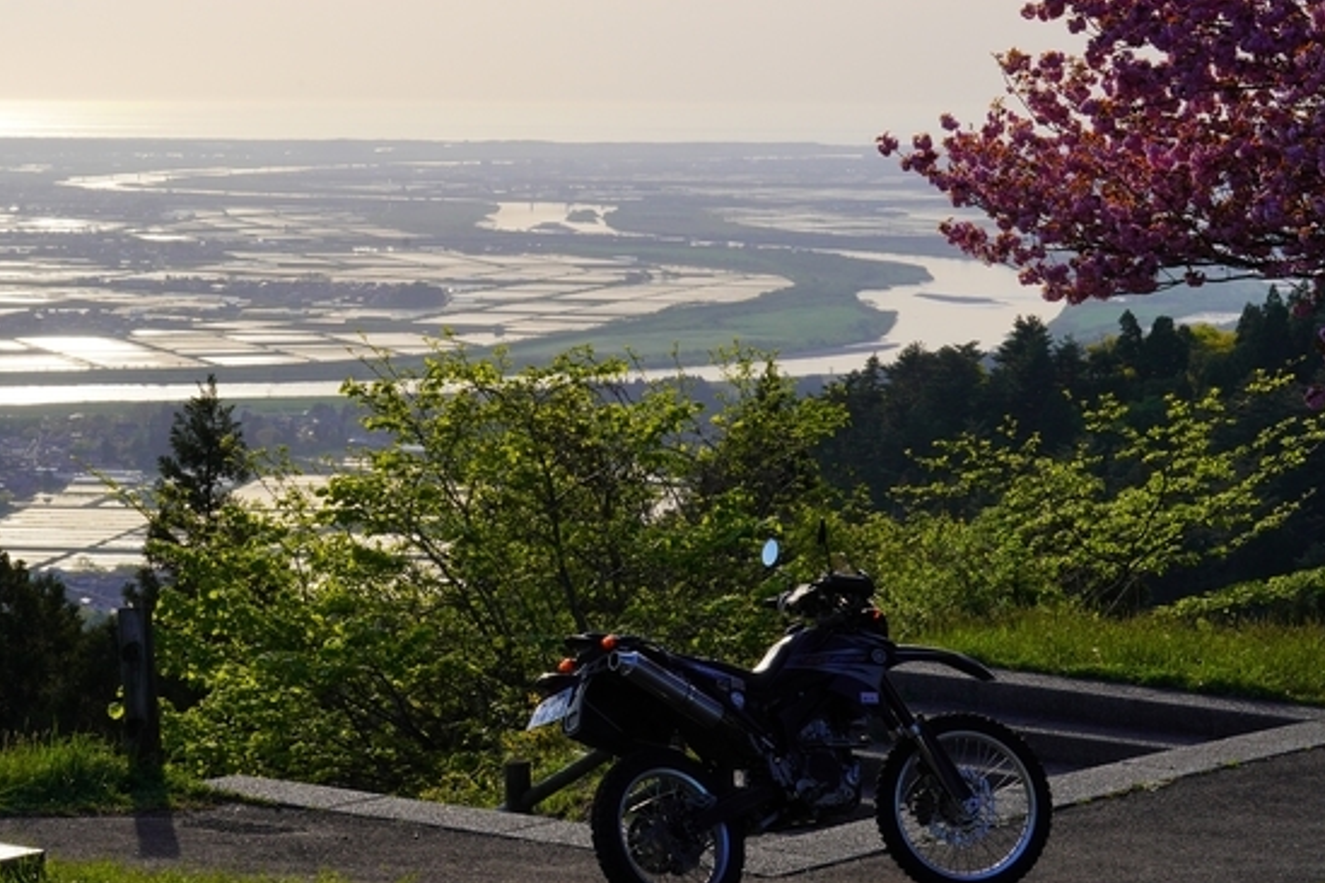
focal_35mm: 102
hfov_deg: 20.0
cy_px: 370
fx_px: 3754
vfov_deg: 13.4
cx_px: 541
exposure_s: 1/320
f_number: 20
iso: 640
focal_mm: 70
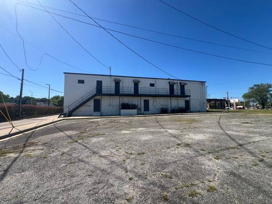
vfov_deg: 89.9
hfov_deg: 106.2
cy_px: 102
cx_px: 136
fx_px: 102
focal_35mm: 13
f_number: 1.8
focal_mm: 1.57
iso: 32
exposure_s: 1/1357
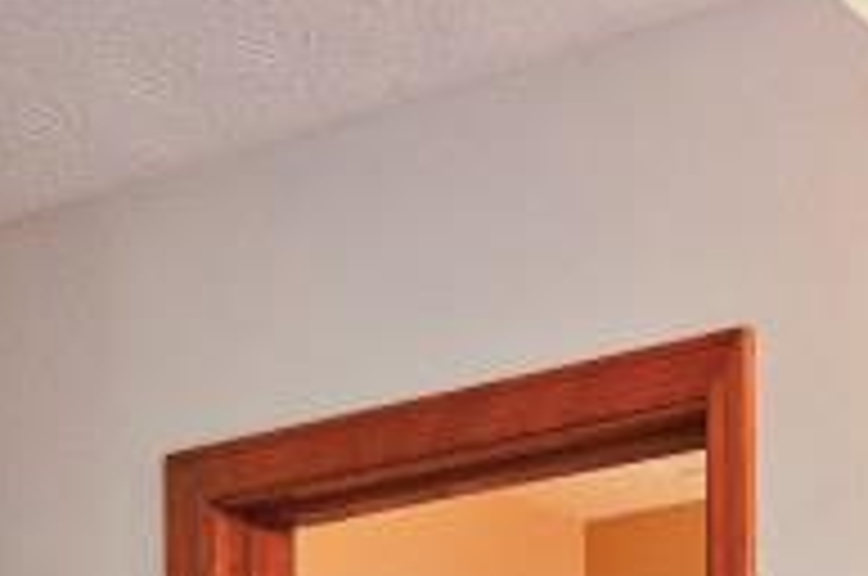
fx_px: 2624
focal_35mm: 109
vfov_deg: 11.2
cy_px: 1202
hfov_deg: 17.4
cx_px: 1201
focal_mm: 14
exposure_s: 1/60
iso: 320
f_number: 4
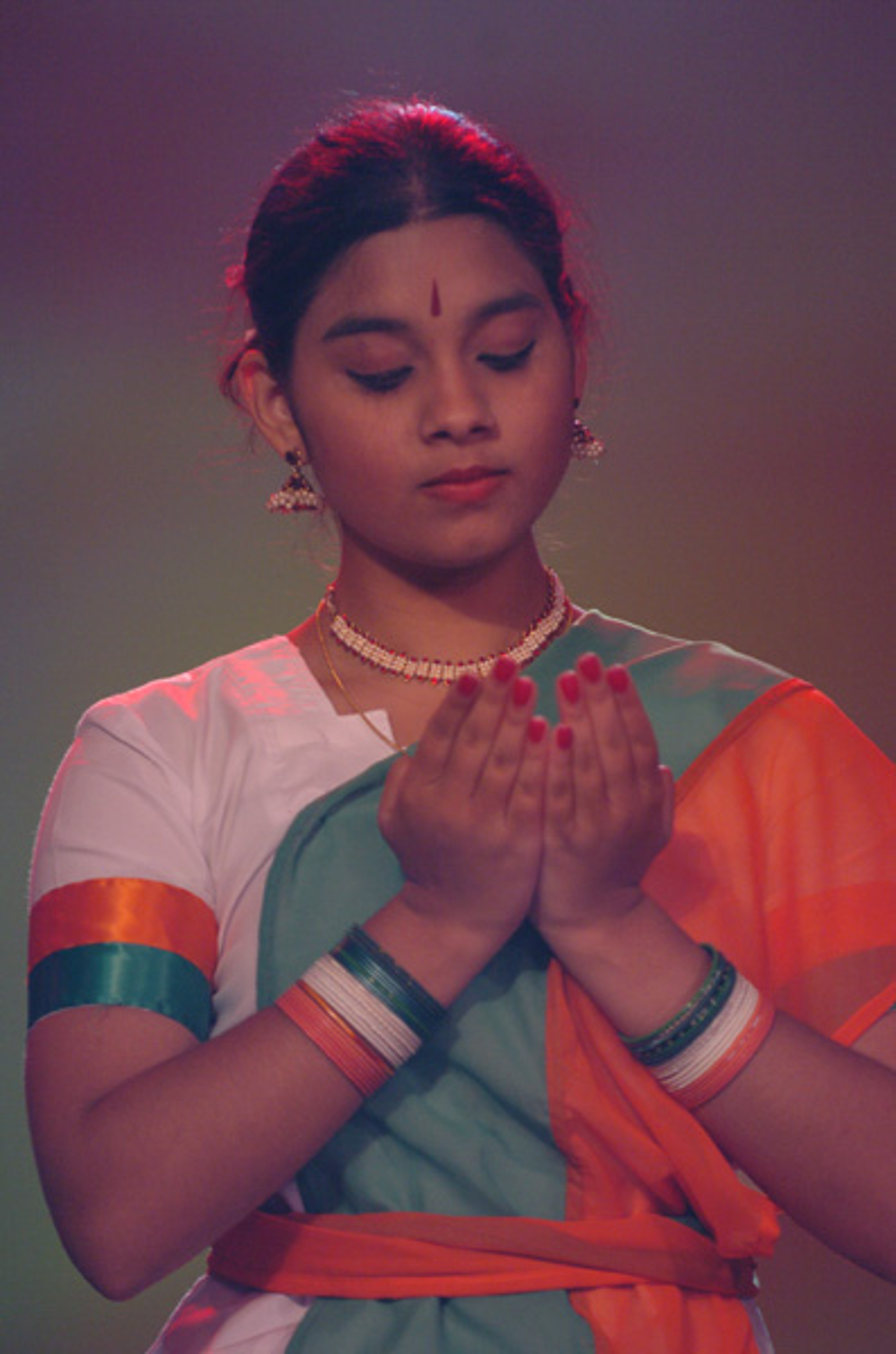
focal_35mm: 300
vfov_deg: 6.9
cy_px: 677
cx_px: 448
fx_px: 11258
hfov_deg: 4.6
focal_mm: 200
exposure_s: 1/160
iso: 800
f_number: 2.8
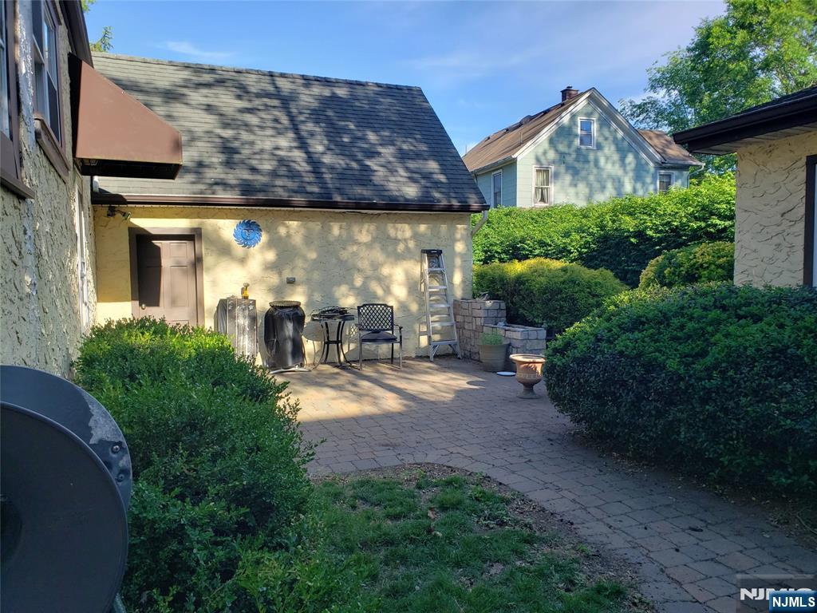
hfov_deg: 67.3
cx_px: 408
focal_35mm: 26
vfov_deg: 53.1
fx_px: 614
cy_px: 306
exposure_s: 1/608
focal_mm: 4.3
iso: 50
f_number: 2.4
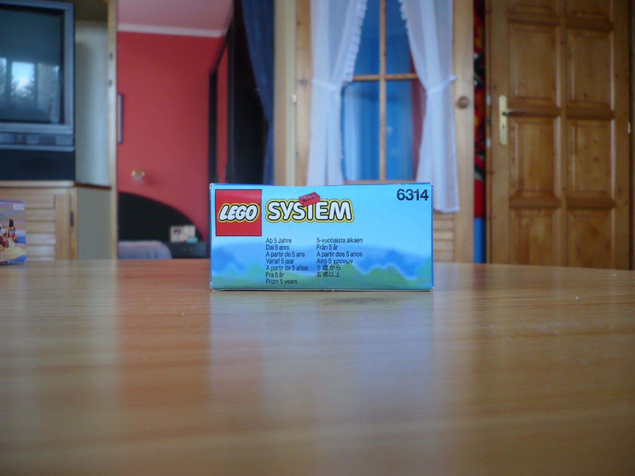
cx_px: 318
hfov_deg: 52.6
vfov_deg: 40.7
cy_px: 238
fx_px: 642
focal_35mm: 35
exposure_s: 1/30
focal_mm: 5.8
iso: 100
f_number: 2.8
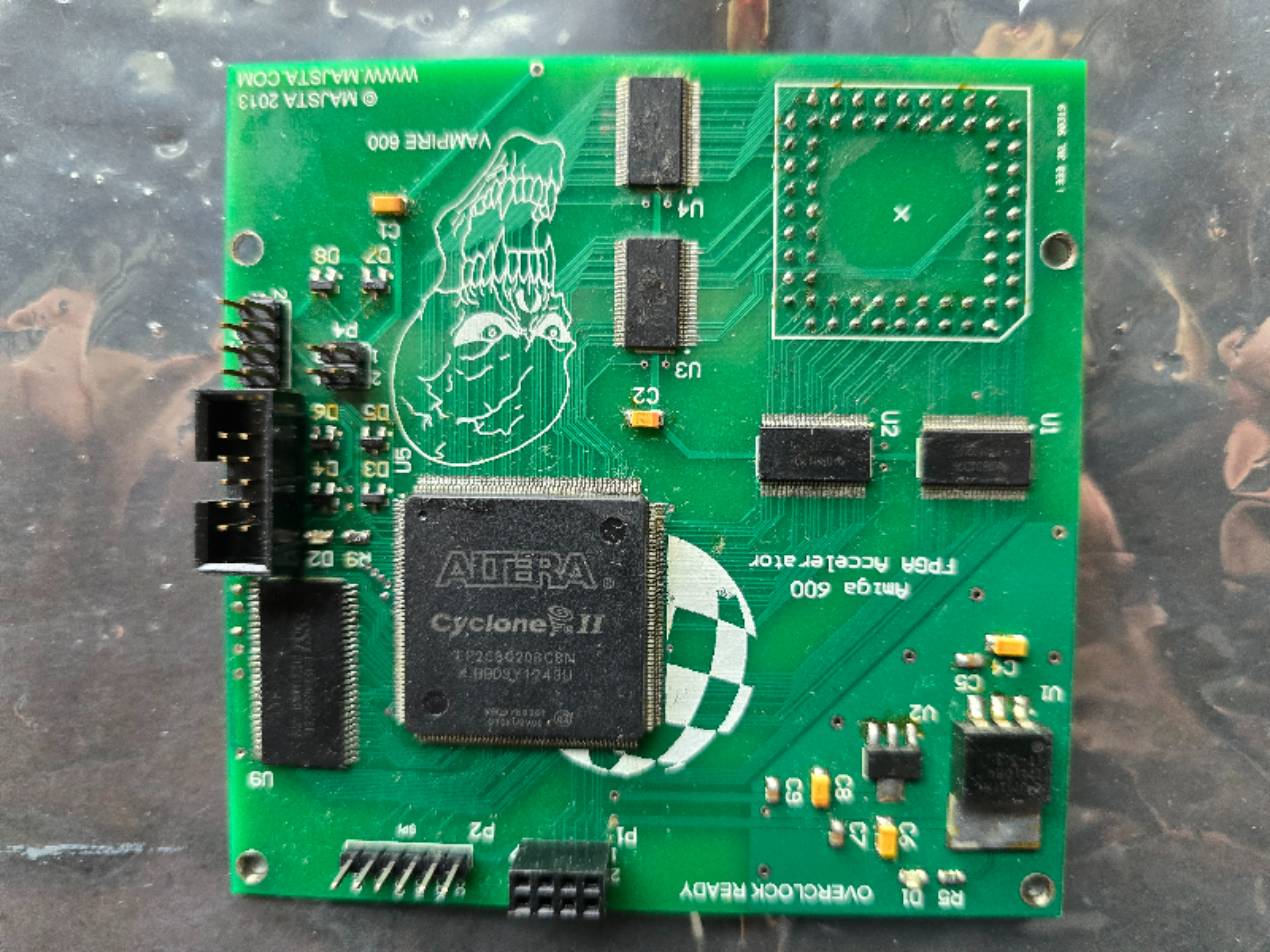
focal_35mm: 23
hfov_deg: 73.9
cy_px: 476
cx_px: 635
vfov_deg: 58.9
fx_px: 844
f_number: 1.7
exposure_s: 1/100
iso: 640
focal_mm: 6.3
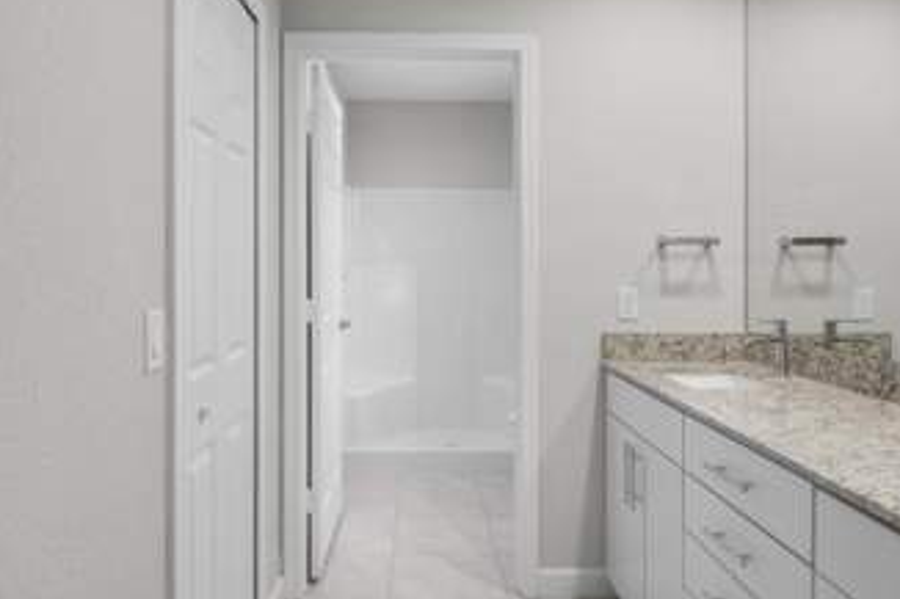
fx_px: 700
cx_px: 439
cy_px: 271
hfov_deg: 65.5
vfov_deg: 46.3
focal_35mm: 28
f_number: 11
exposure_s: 1/10
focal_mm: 19
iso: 500
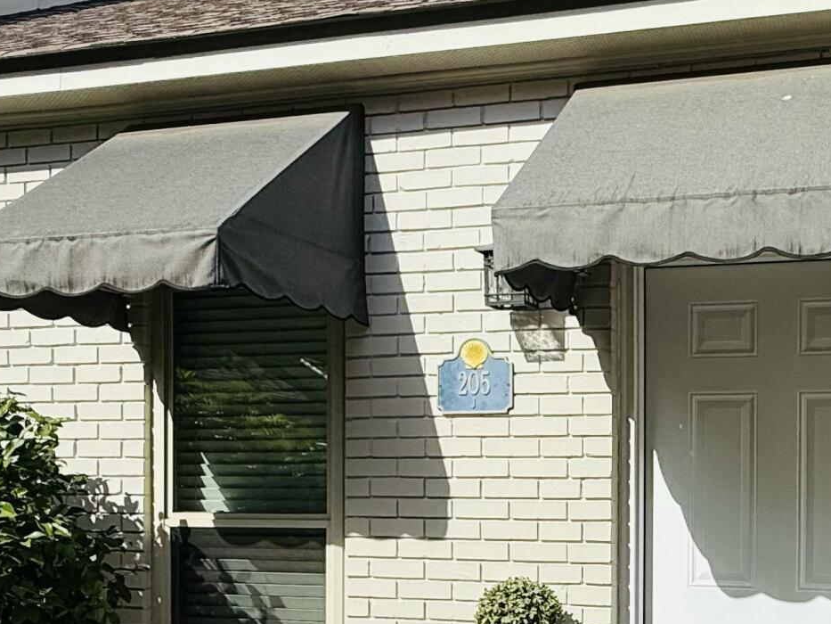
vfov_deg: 31.4
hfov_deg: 40.7
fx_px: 1080
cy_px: 489
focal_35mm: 45
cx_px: 640
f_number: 2.2
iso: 50
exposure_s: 1/3891
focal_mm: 2.22
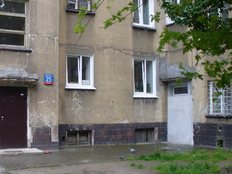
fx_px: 328
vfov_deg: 29.7
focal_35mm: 49
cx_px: 95
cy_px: 94
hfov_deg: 38.8
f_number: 2.8
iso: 80
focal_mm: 6.1
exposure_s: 1/80
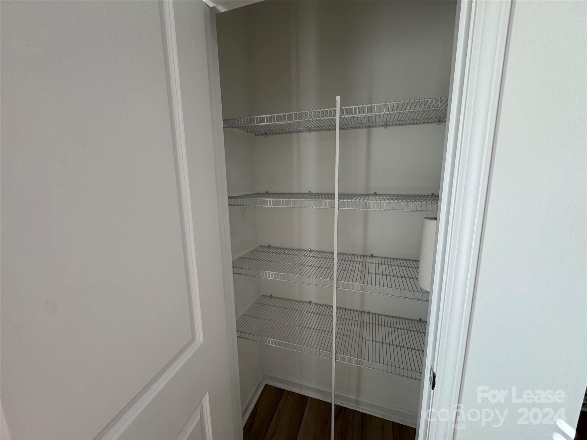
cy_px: 220
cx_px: 294
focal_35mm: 14
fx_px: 237
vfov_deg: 85.7
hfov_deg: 102.1
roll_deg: +1.5
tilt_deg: -8.1
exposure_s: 1/120
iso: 50
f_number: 2.2
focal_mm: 2.22
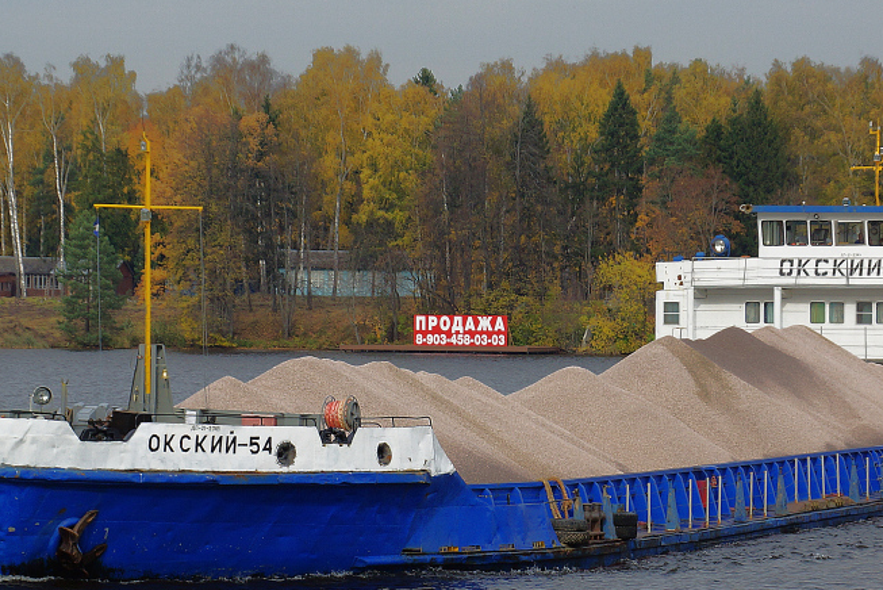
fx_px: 5128
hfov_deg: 9.8
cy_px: 308
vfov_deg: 6.6
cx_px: 514
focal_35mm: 209
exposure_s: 1/160
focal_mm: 70
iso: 100
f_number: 10
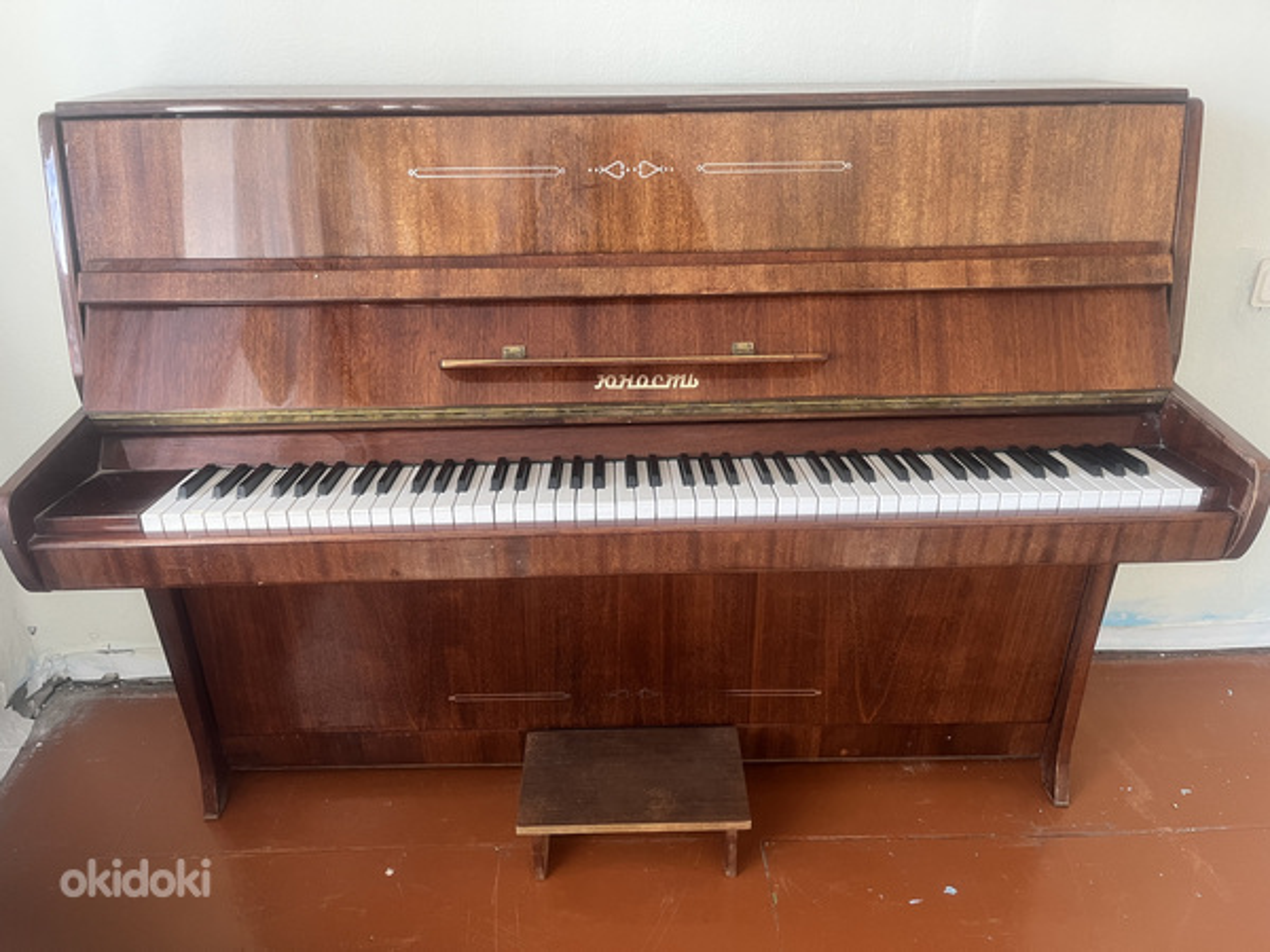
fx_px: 954
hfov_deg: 67.3
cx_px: 635
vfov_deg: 53.1
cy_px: 476
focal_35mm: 26
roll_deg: +1.0
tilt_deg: -28.4
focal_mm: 5.1
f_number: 1.6
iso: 125
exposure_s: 1/50
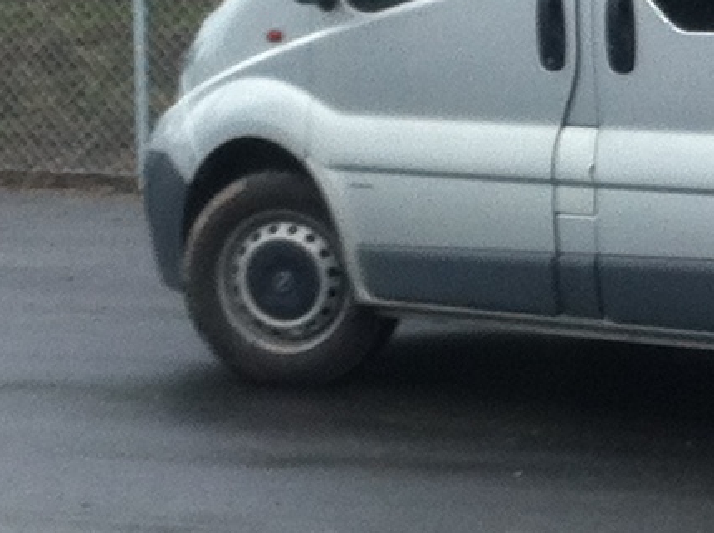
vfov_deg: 7.0
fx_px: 4345
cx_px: 840
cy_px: 131
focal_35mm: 211
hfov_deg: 9.3
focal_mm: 3.85
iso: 80
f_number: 2.8
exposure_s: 1/307
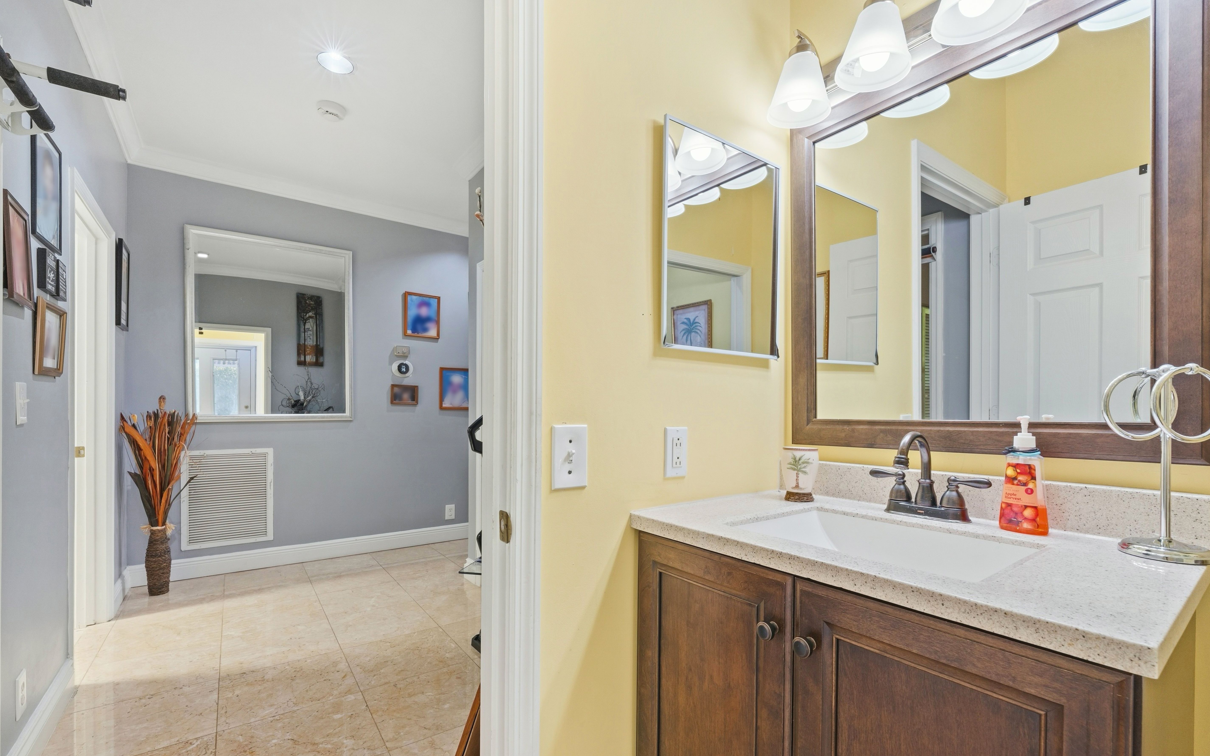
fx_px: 495
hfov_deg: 101.4
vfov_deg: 74.5
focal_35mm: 15
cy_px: 420
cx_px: 619
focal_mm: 14
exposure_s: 1/2.5
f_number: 9
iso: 250
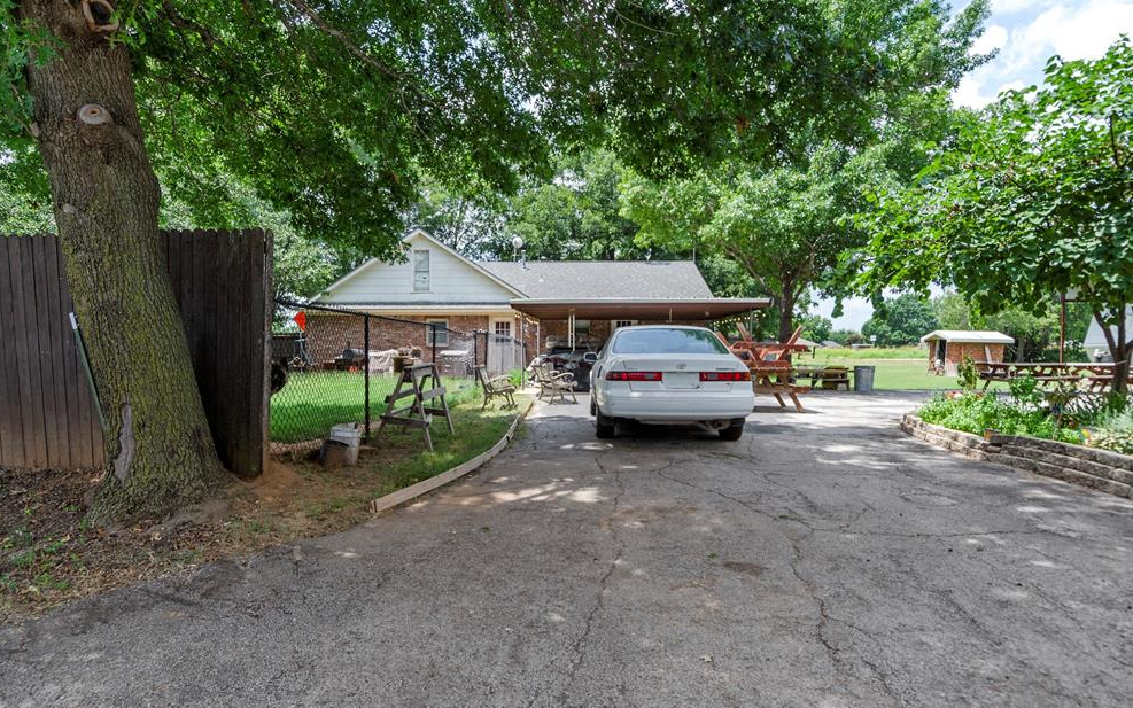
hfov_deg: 88.0
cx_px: 576
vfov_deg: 62.2
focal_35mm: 19
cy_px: 371
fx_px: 587
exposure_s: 1/250
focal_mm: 12
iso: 200
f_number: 8
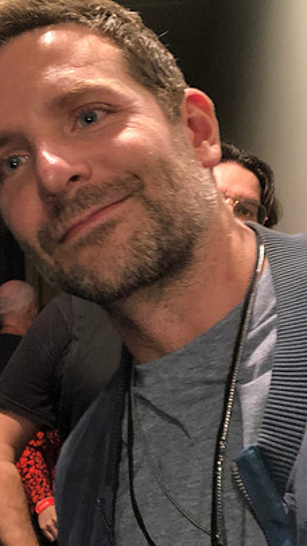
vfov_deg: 41.3
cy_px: 262
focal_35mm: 50
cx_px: 90
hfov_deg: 23.8
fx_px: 723
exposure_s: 1/24
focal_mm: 2.87
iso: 250
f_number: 2.2
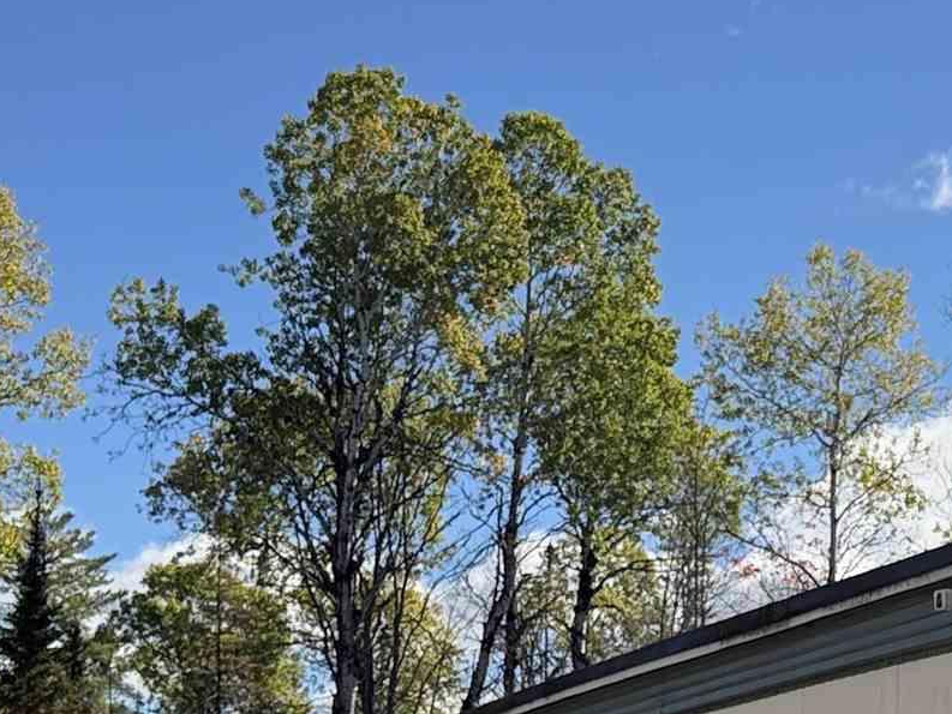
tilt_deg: +6.4
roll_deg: -0.9
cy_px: 686
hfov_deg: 20.4
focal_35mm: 93
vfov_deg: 15.6
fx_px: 2558
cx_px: 969
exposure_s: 1/5319
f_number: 1.78
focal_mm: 6.76
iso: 100
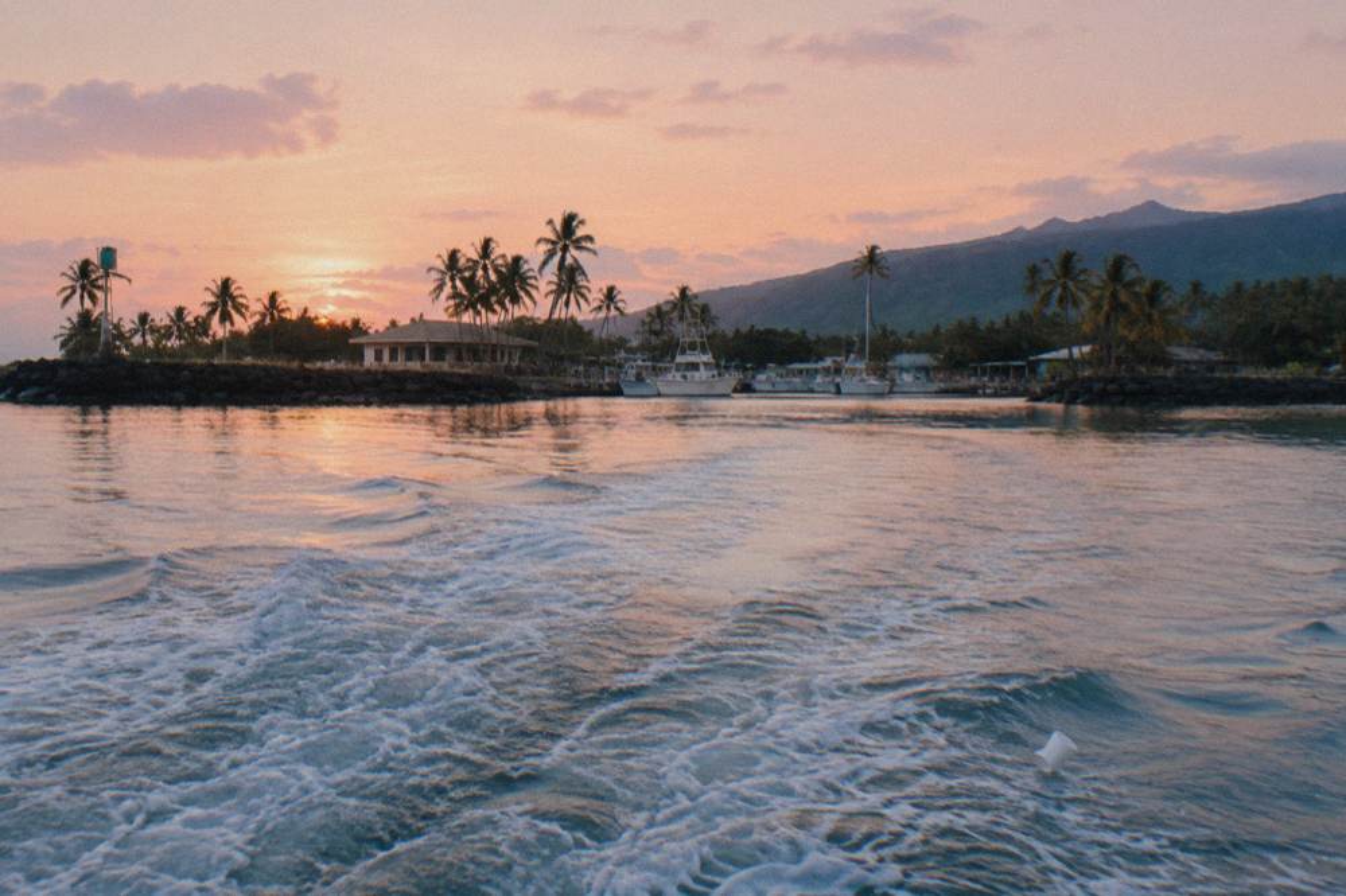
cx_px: 673
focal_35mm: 35
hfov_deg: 54.5
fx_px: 1308
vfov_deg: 37.8
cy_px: 448
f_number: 5.6
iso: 200
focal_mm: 35
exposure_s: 1/1250
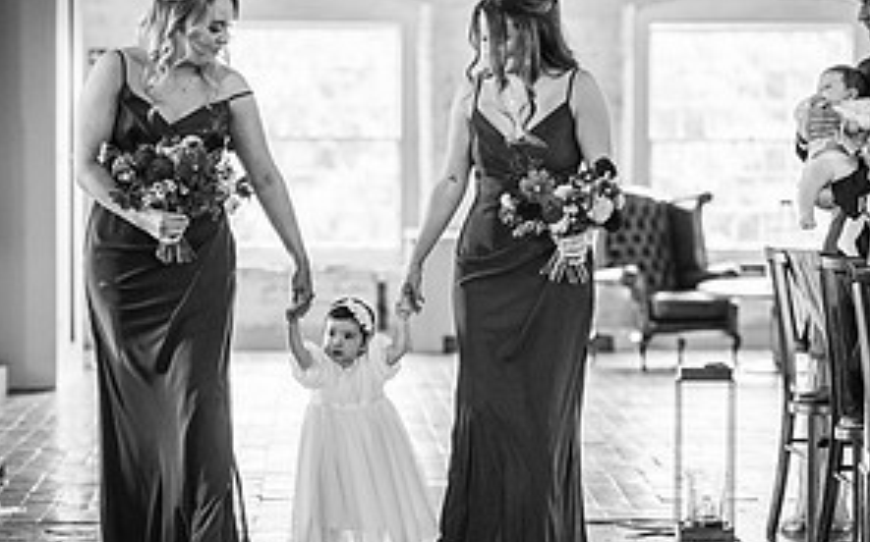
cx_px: 432
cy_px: 262
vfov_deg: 9.9
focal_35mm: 132
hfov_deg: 15.8
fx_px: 3128
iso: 280
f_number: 2
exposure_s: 1/200
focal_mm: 85
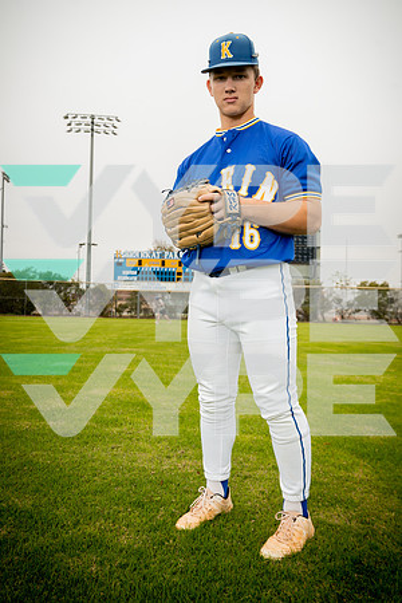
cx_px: 201
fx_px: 502
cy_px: 302
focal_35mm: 30
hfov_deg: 43.6
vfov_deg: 61.9
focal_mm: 30
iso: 200
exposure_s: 1/250
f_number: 5.6
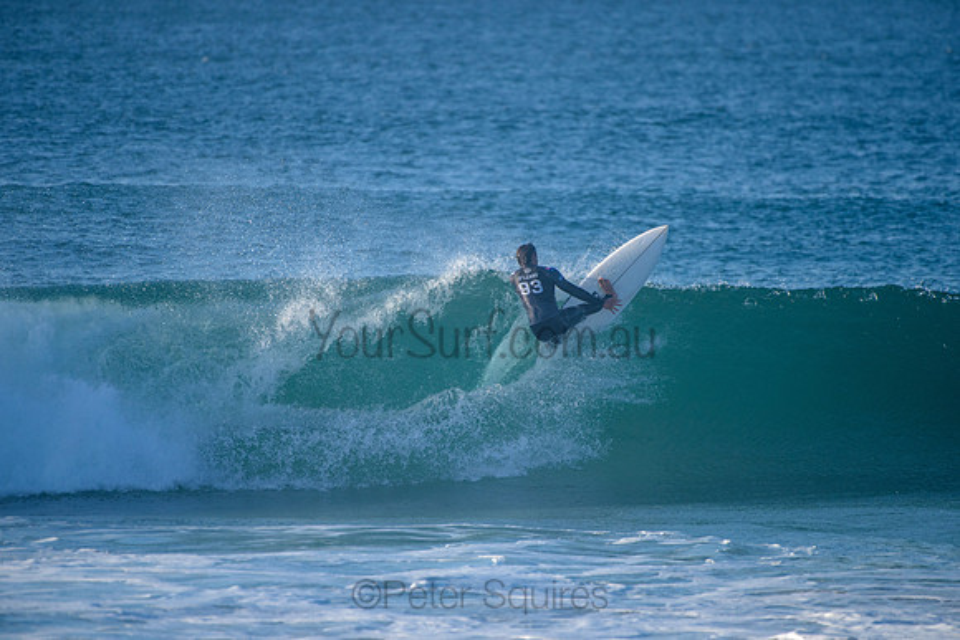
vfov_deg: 2.5
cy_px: 305
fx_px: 14394
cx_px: 481
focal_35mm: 540
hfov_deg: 3.8
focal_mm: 500
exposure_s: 1/2000
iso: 400
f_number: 5.6
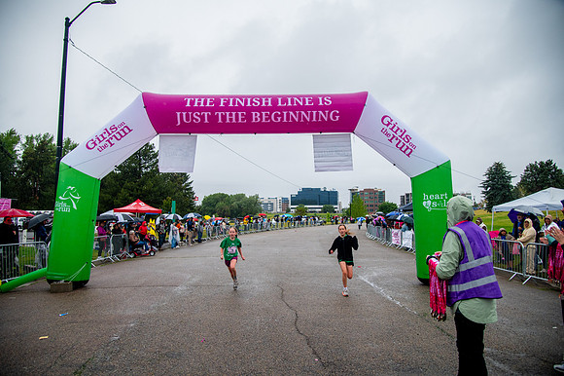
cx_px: 282
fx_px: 376
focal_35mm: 24
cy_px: 188
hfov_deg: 73.8
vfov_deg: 53.1
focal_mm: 24
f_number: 4
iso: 1600
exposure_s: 1/2500
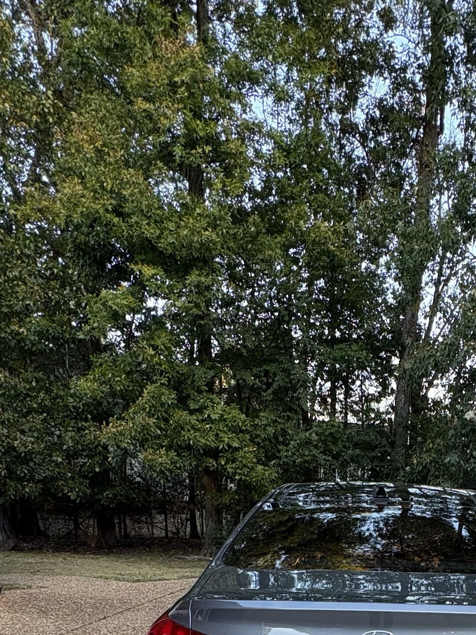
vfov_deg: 44.0
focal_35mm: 33
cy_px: 681
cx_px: 400
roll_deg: -3.1
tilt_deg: -17.7
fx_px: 605
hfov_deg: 40.6
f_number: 2.2
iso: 125
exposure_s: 1/99
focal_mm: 2.22
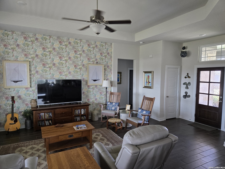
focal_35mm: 23
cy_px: 84
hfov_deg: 73.9
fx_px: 149
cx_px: 112
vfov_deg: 58.9
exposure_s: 1/120
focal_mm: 5.4
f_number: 1.8
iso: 200
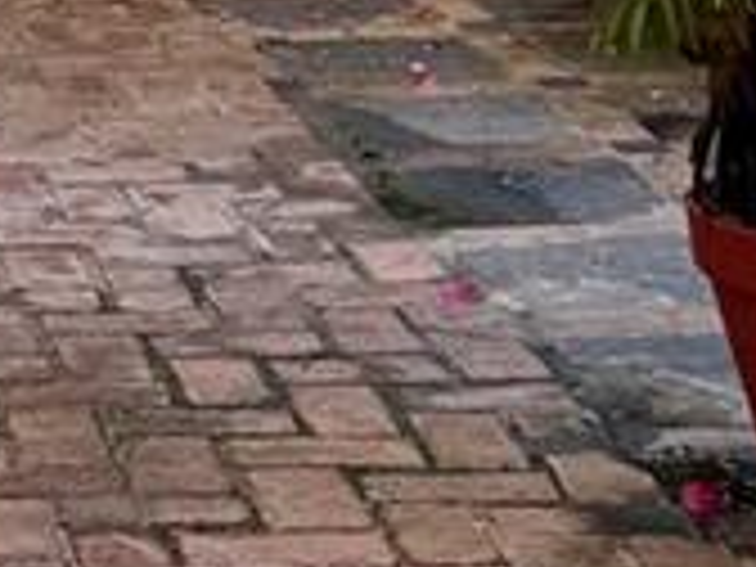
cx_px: -346
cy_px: -1714
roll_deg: +0.0
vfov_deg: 6.8
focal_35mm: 171
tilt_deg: +14.5
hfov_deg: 11.1
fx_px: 3735
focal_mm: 6.76
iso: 100
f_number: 1.78
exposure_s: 1/612
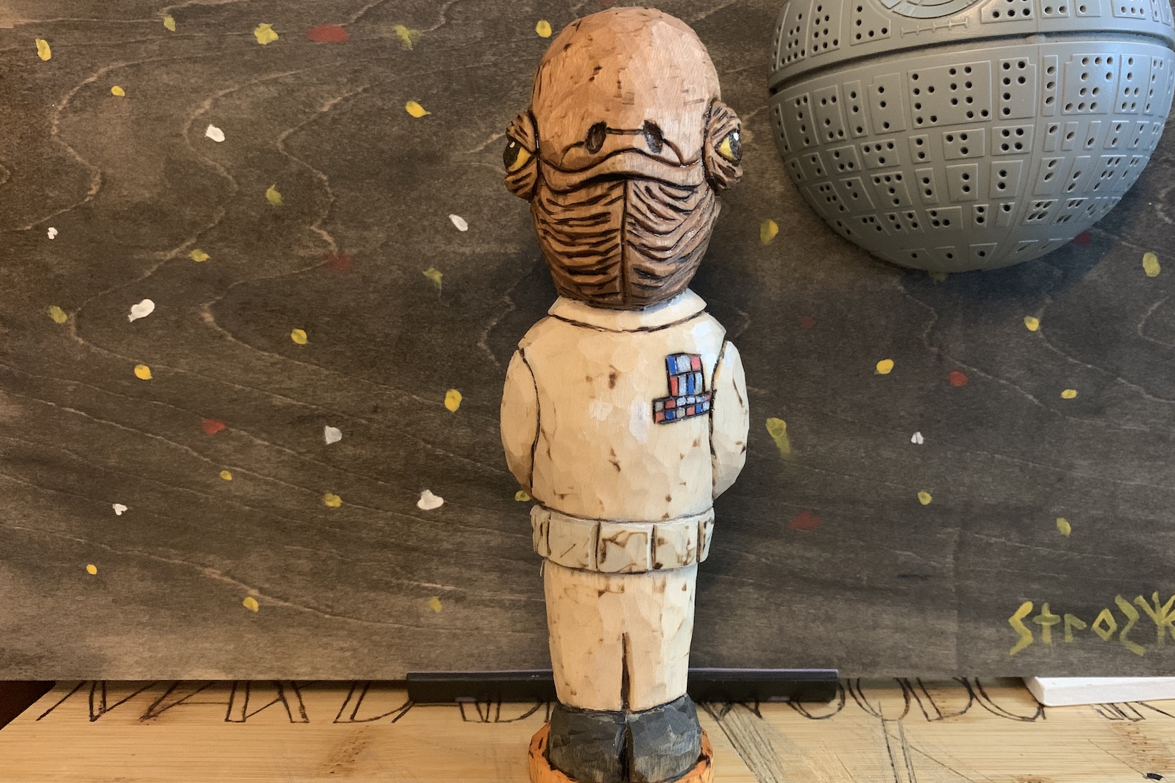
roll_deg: -0.8
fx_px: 979
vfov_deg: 43.5
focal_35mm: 30
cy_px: 339
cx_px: 637
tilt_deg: -5.6
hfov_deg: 61.8
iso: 800
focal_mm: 4.25
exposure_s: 1/30
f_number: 1.8
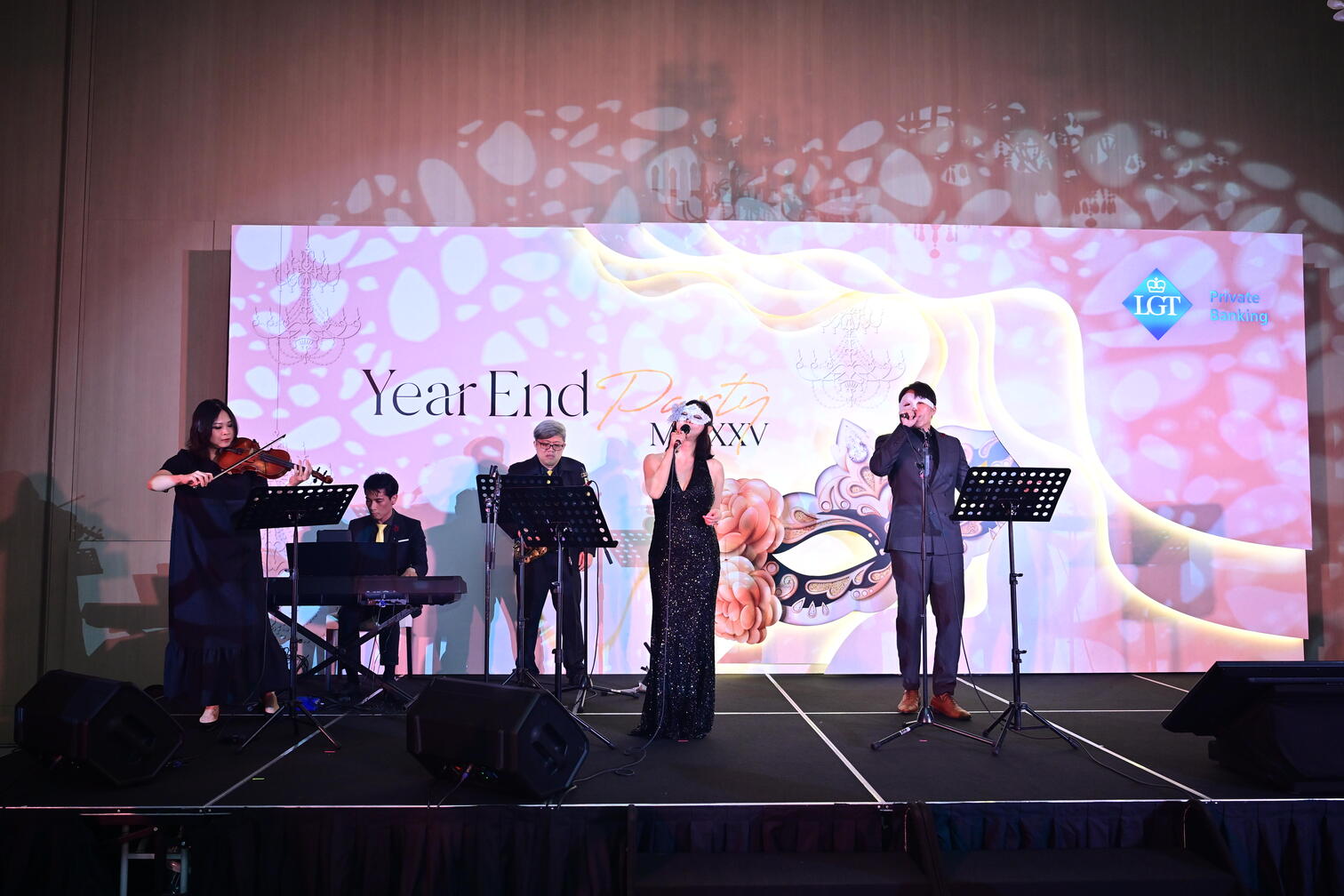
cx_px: 672
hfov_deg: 63.7
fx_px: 1083
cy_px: 448
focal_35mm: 29
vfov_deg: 45.0
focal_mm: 29
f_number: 3.5
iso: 1000
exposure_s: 1/200
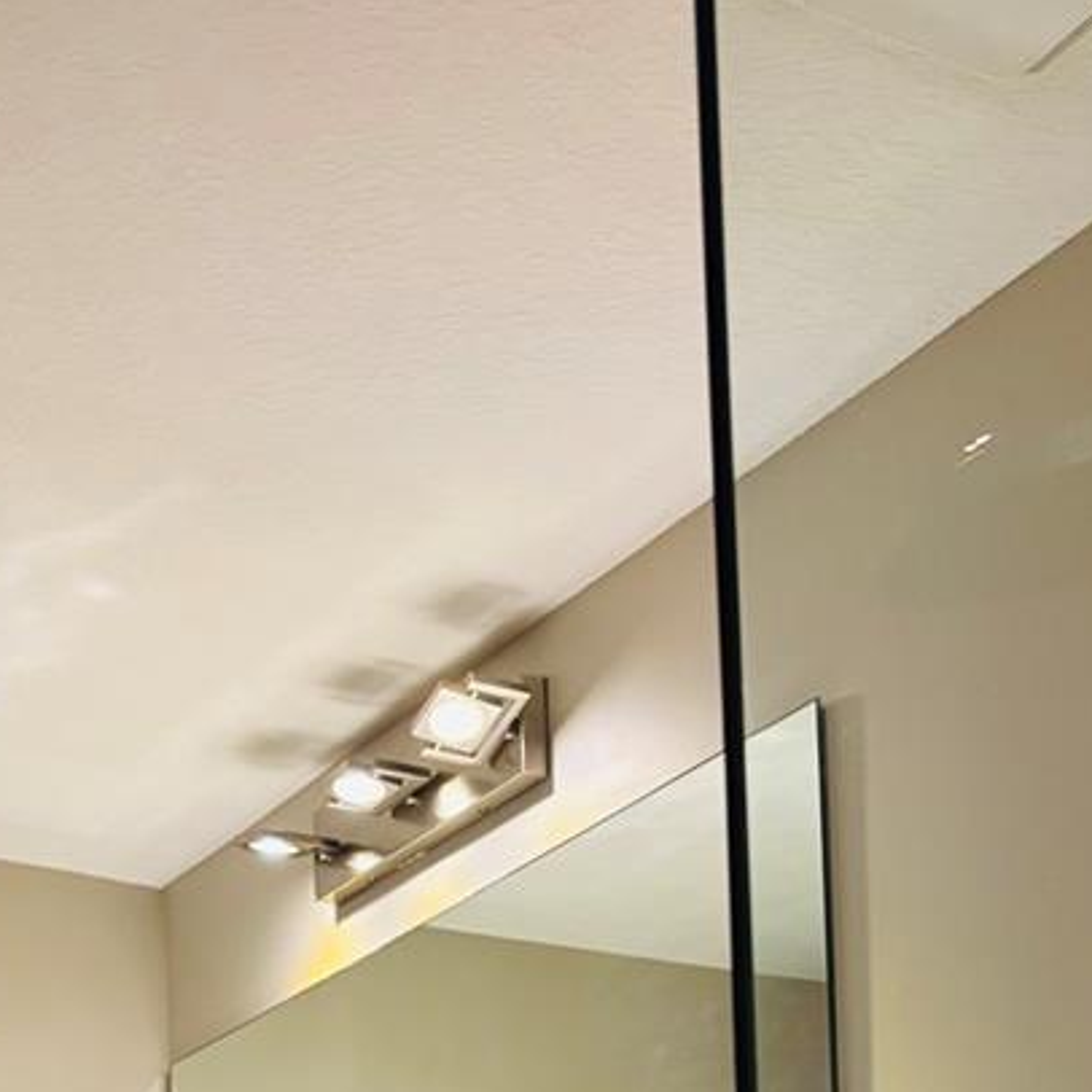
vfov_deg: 22.6
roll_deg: -0.3
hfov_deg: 25.3
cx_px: 444
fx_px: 2427
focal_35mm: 68
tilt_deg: +4.6
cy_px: 1431
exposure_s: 1/60
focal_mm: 5.96
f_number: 1.6
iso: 200
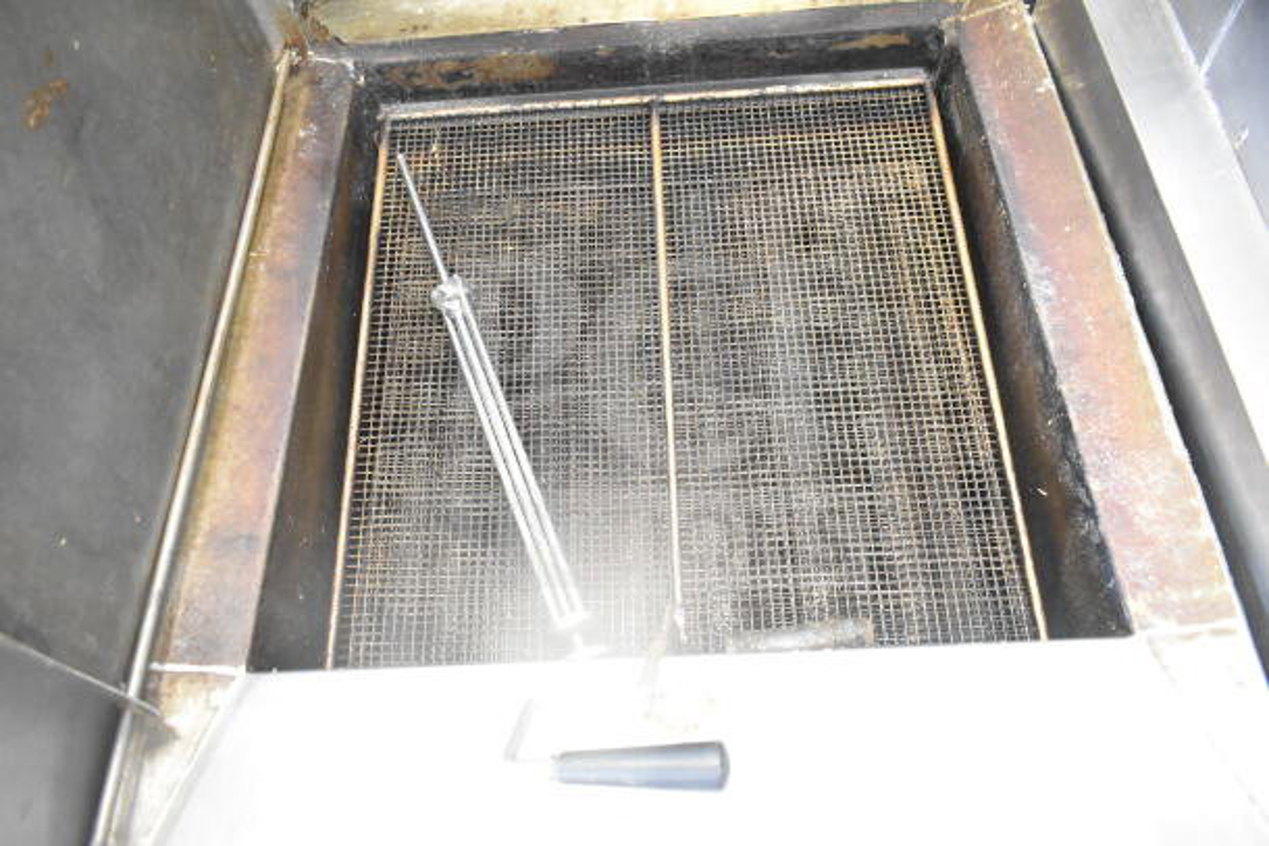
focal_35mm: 27
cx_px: 634
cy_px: 423
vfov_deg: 48.0
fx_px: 952
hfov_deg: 67.4
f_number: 3.5
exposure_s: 1/30
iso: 5600
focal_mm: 18
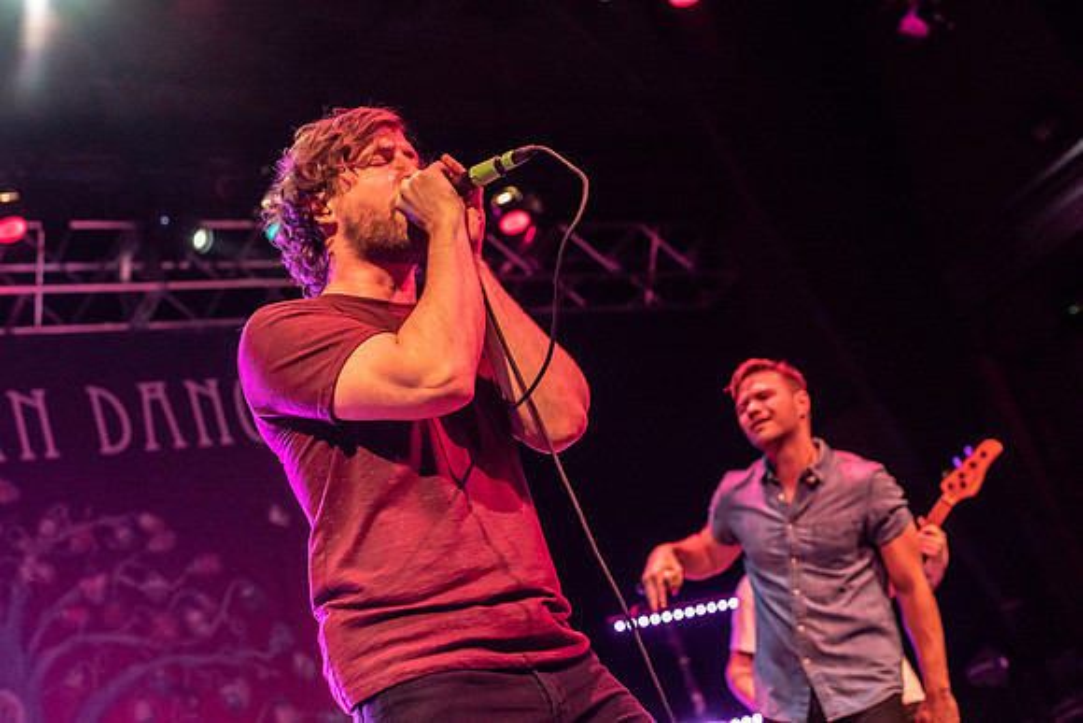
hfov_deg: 39.6
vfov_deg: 27.0
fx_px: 1504
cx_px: 542
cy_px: 362
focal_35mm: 50
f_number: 4
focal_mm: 50
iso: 8000
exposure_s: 1/500
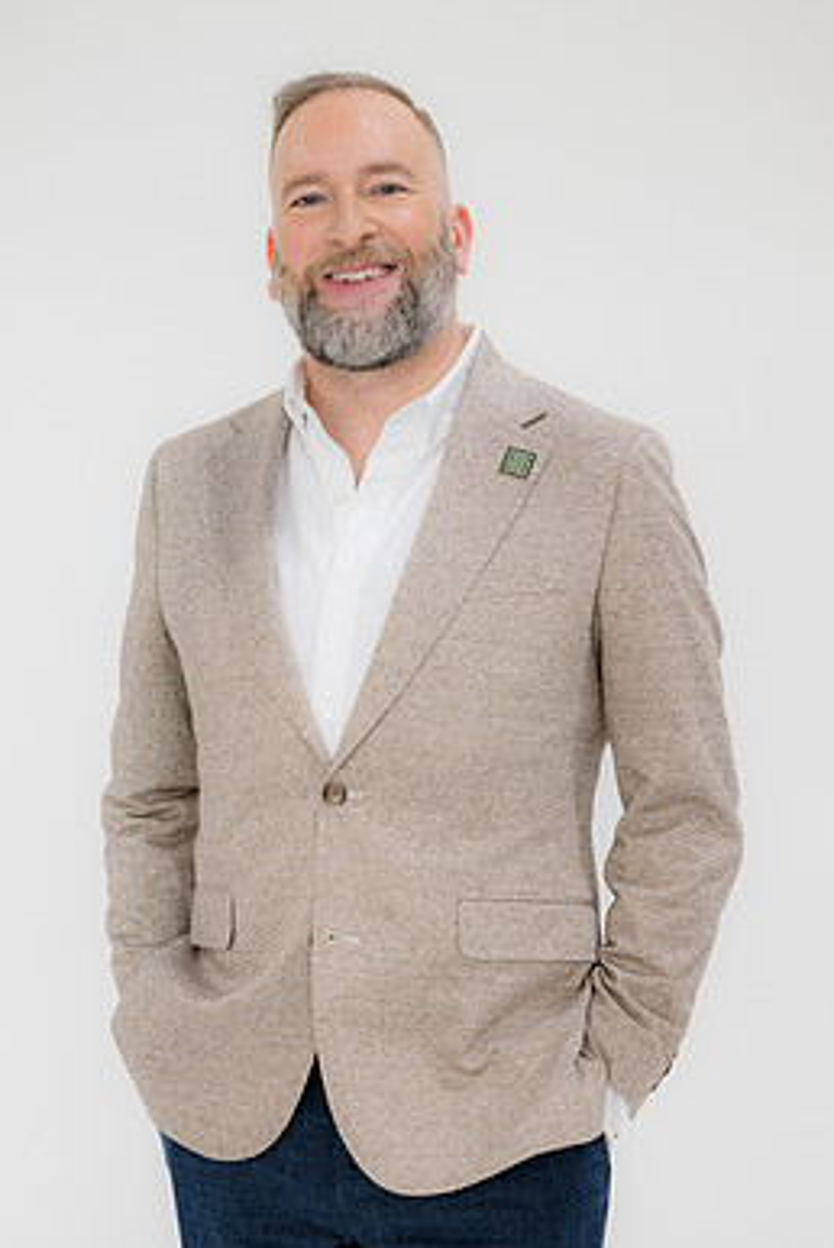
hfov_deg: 13.8
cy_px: 643
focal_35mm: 99
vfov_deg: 20.6
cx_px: 378
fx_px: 3434
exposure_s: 1/125
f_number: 2.8
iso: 400
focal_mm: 85
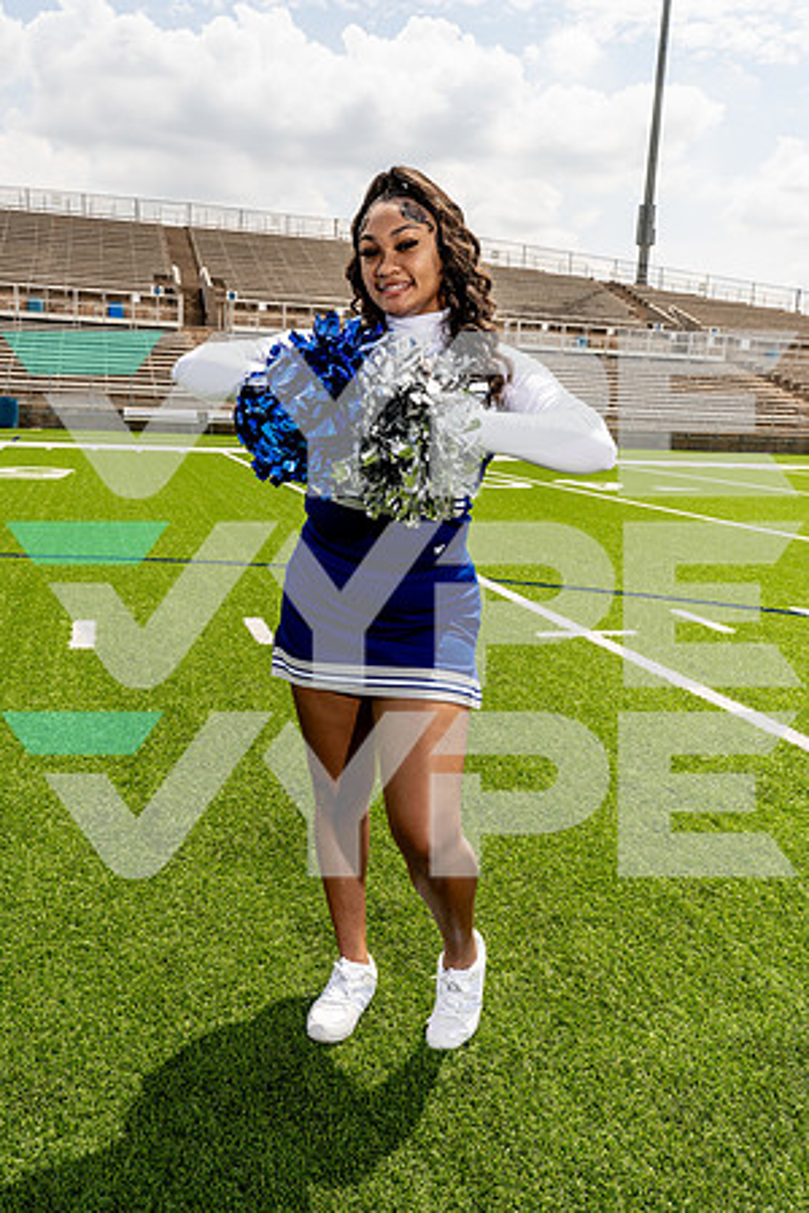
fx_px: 1011
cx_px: 404
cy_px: 606
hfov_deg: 43.6
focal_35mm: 30
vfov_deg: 61.9
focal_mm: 30
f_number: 9
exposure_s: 1/250
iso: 100
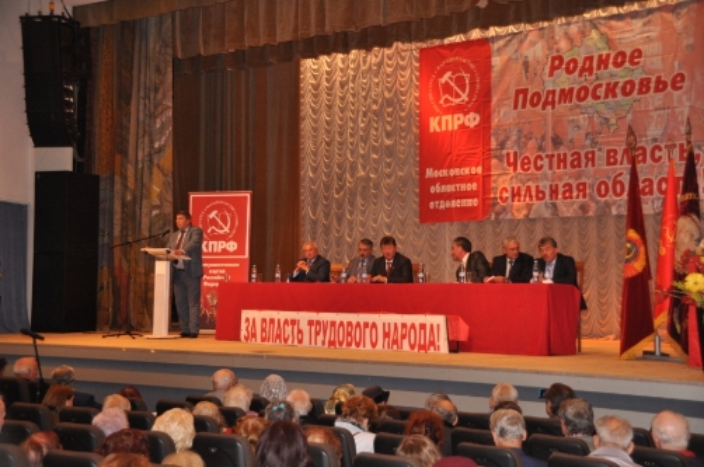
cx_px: 352
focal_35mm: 57
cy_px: 234
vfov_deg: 23.7
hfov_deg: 35.1
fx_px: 1113
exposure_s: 1/60
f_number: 4.2
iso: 800
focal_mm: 38
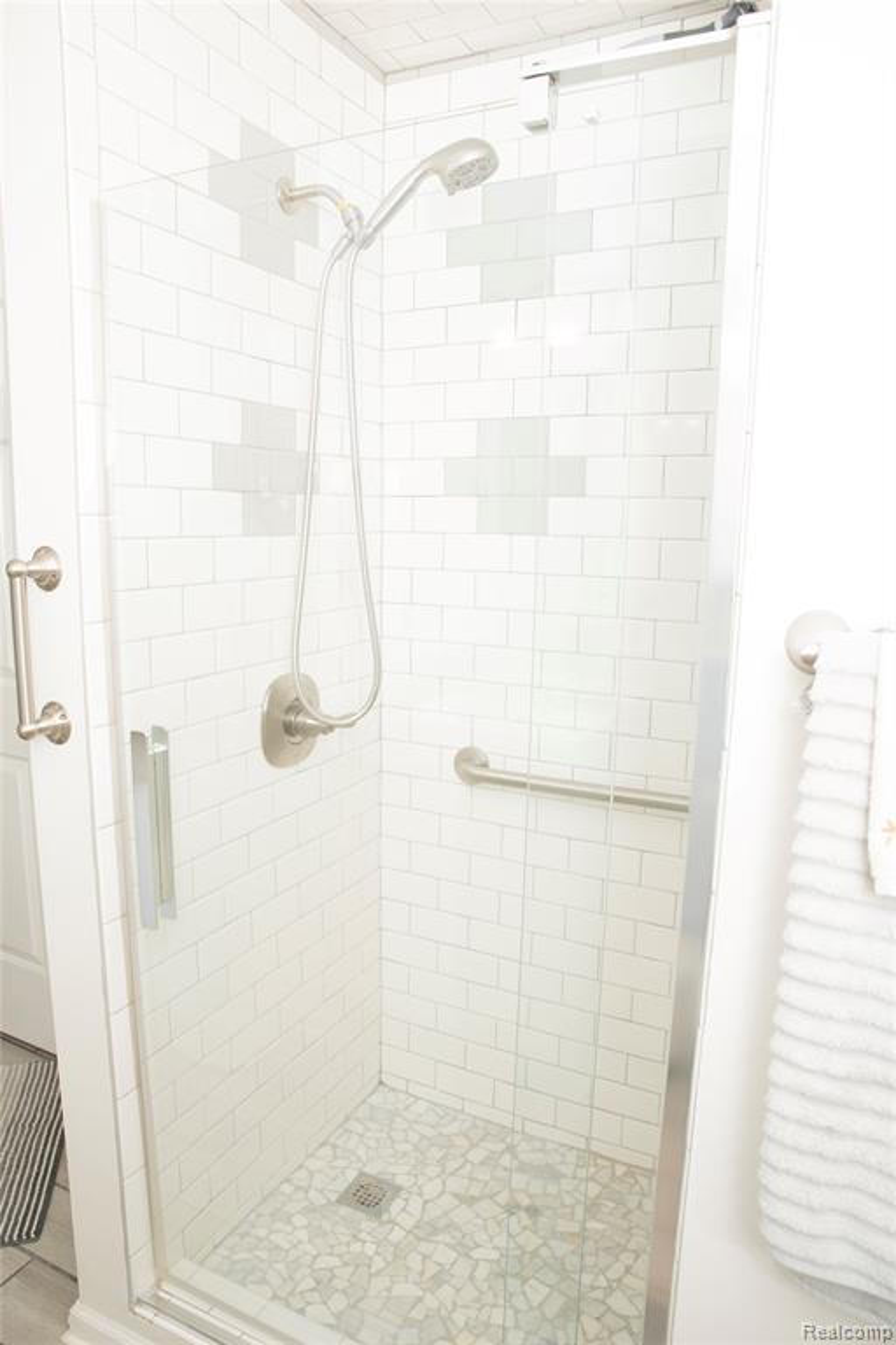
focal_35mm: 24
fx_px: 896
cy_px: 672
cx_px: 448
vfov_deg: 73.7
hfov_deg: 53.1
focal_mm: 24
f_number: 5.6
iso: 320
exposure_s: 1/200
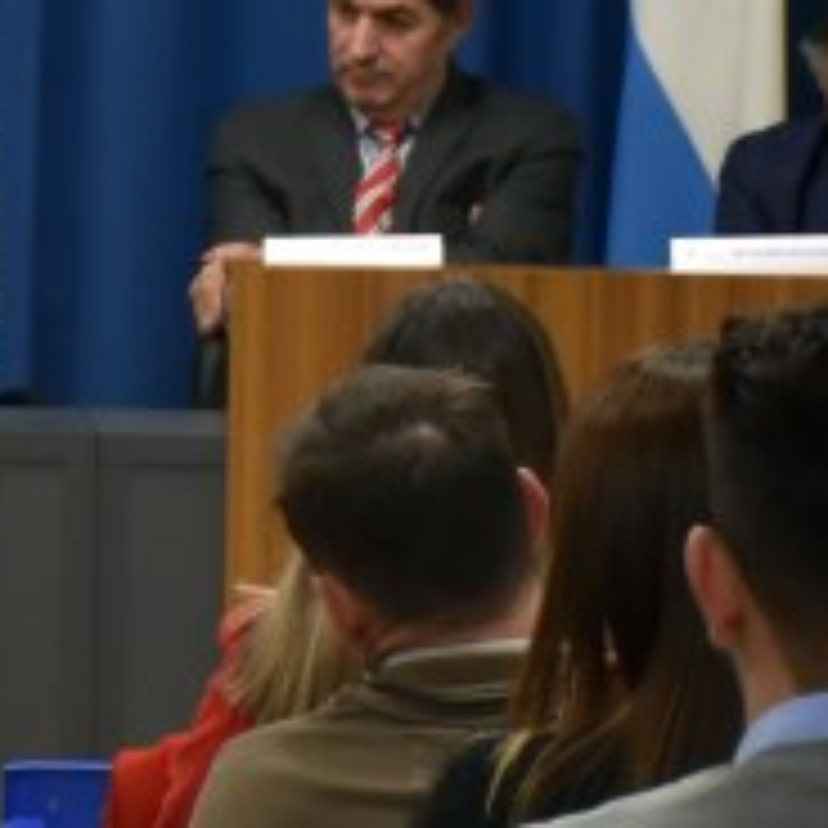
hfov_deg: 4.9
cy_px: 169
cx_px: -536
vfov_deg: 4.9
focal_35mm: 354
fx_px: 9580
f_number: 4.8
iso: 800
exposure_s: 1/80
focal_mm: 50
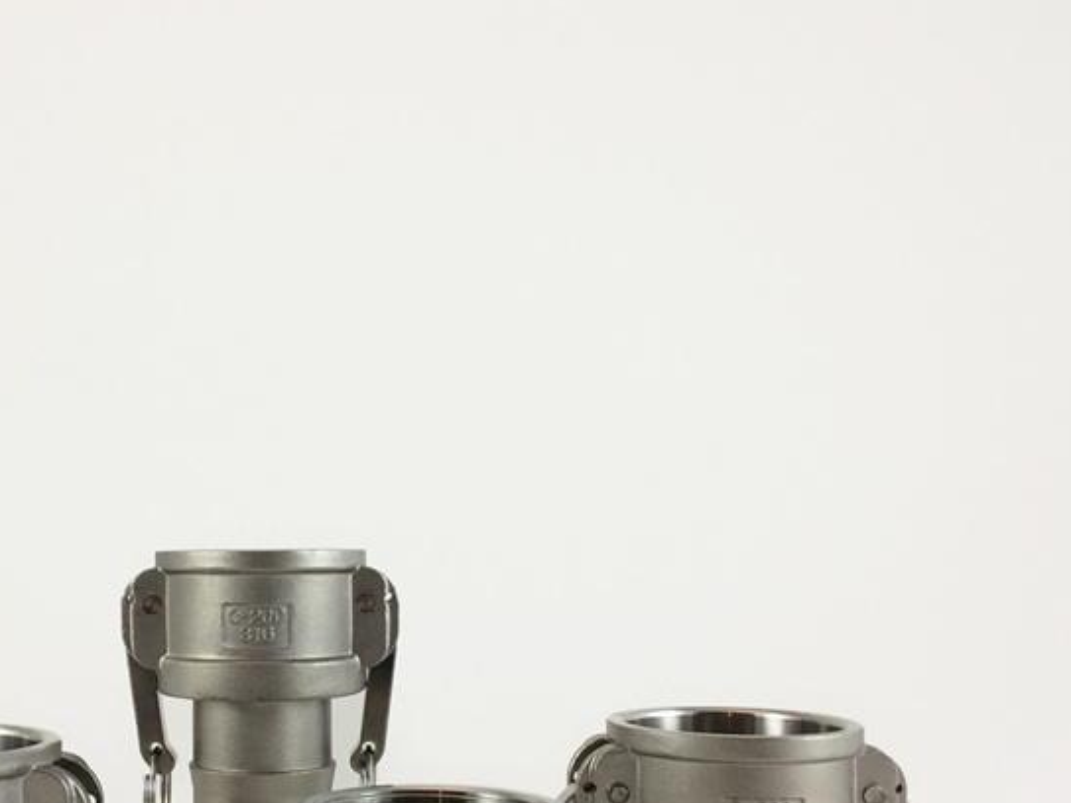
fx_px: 1392
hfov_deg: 41.2
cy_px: 587
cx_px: 313
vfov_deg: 31.7
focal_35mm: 45
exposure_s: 1/40
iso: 40
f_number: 2.2
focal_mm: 4.12
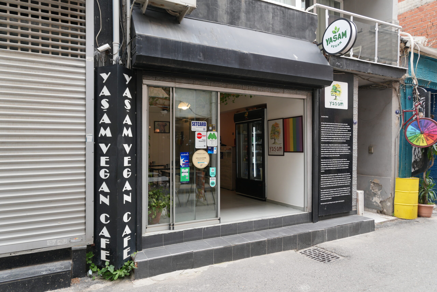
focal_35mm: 24
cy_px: 146
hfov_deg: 73.7
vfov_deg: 53.1
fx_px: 291
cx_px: 218
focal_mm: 16
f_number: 4
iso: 160
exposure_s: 1/160
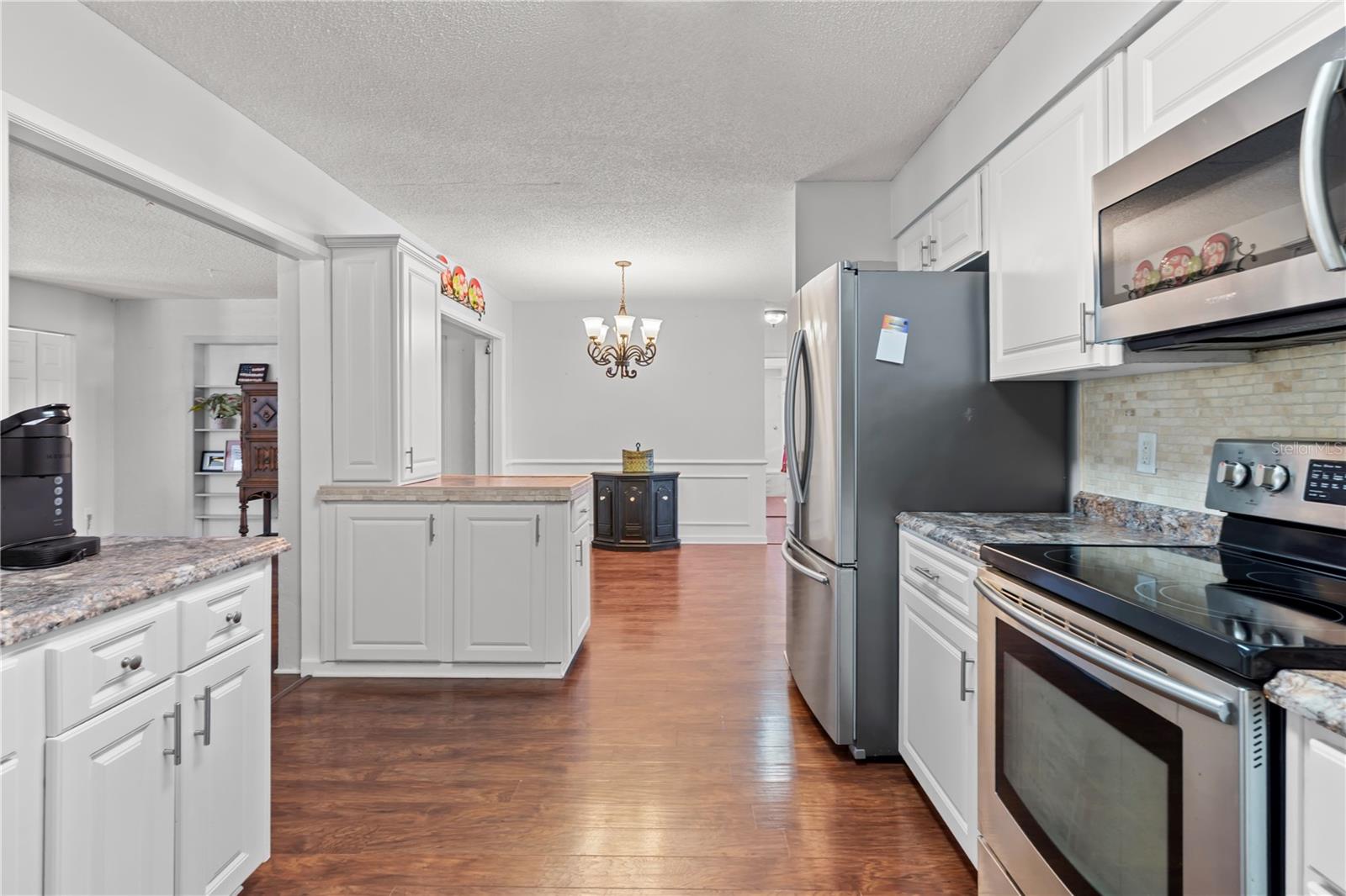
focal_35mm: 16
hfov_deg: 95.0
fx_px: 617
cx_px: 673
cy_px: 448
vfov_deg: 72.0
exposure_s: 1.6
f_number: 7.1
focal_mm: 11
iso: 100
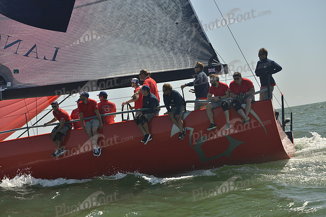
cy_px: 108
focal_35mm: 78
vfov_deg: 17.5
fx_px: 706
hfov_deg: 26.0
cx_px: 163
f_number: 5
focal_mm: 78
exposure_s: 1/1000
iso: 280
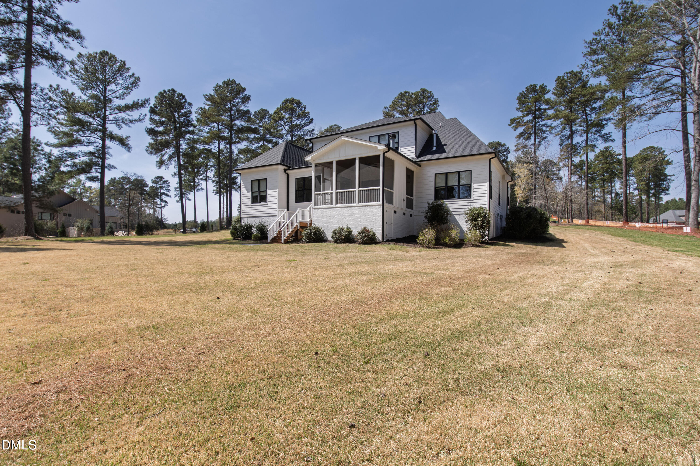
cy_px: 233
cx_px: 350
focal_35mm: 16
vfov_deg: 72.0
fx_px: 321
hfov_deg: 95.0
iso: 100
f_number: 8
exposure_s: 1/200
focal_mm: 11
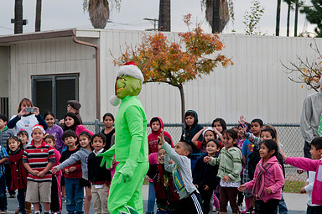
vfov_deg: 10.9
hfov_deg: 16.4
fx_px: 1114
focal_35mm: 125
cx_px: 179
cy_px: 157
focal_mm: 55
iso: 200
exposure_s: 1/320
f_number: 5
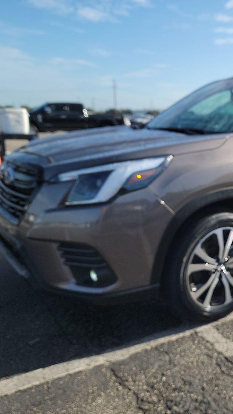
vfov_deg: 56.6
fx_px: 385
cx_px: 224
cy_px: 207
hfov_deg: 31.6
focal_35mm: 35
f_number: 1.8
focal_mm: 6.7
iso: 50
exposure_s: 1/792
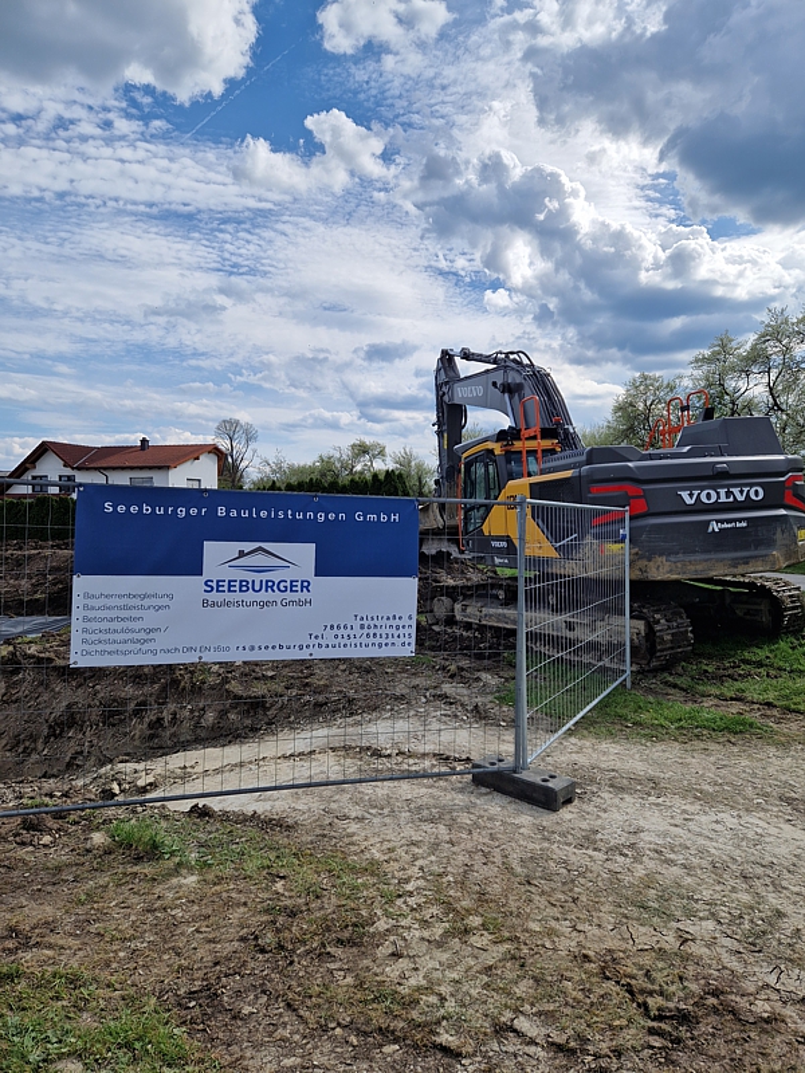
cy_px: 536
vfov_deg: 73.9
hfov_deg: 58.9
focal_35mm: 23
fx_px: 713
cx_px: 402
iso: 50
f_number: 1.8
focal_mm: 5.4
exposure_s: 1/2680
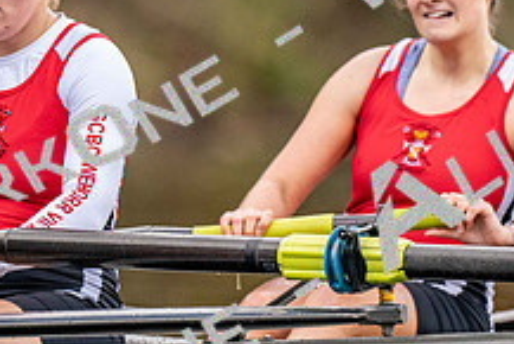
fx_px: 22873
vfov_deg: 0.9
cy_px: 49
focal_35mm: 1601
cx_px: 168
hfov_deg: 1.3
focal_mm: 600
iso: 2200
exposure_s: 1/2500
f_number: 4
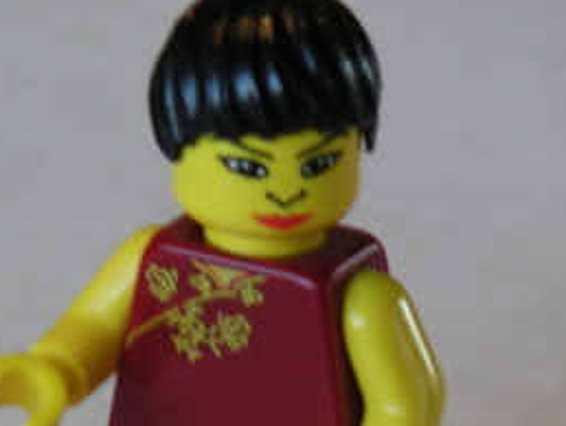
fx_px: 4222
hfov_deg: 7.7
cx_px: 239
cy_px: 380
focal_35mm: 258
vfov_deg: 5.8
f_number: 3.6
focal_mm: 17.1
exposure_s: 1/30
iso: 100
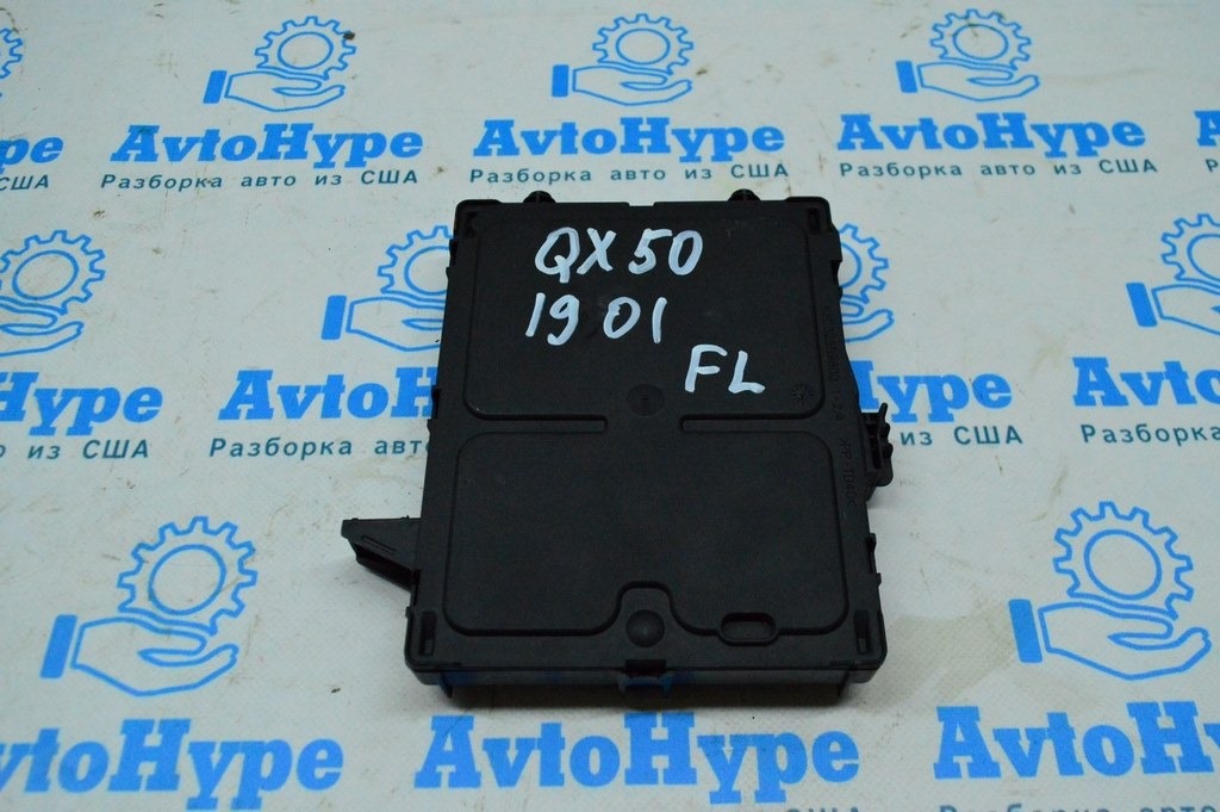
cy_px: 406
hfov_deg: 57.3
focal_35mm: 33
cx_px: 610
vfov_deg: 39.9
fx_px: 1117
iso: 6400
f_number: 6.3
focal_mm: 22
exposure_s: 1/800
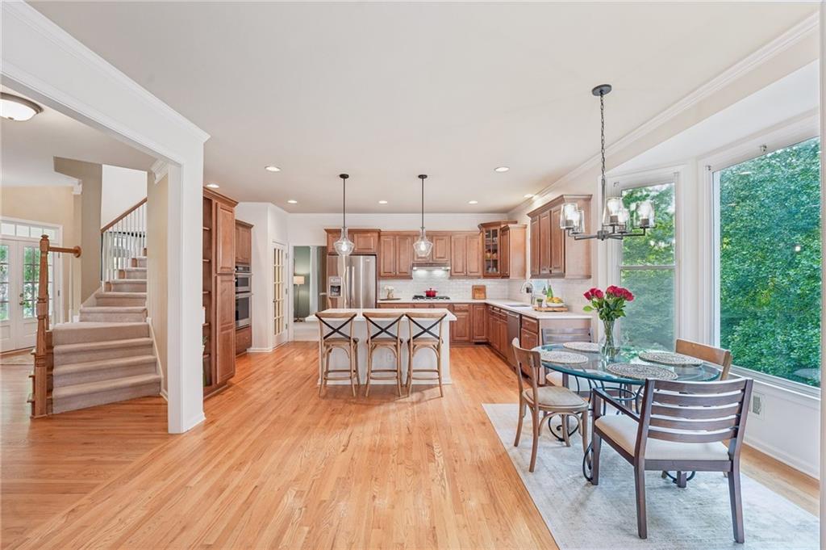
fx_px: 346
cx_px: 413
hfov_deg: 100.1
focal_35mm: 15
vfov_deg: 76.9
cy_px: 275
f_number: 8
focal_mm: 15.1
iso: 320
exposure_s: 1/10
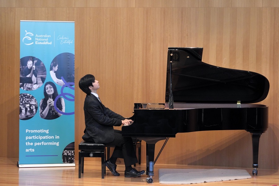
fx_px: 969
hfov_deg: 16.4
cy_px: 93
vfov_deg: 11.0
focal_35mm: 125
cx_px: 140
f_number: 6.4
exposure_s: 1/100
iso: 5000
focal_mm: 83.3
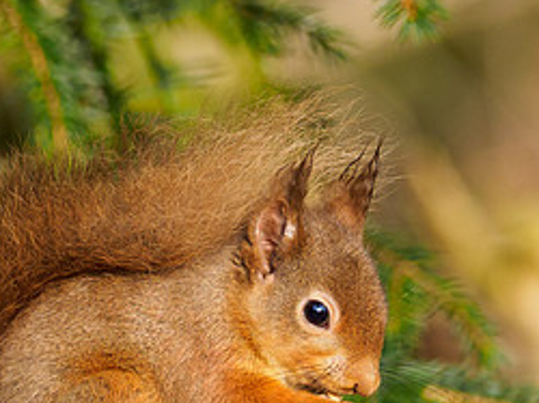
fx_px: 29401
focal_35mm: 1890
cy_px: 344
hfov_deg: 1.1
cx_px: 286
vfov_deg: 0.8
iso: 400
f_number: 4.5
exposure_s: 1/400
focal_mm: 300
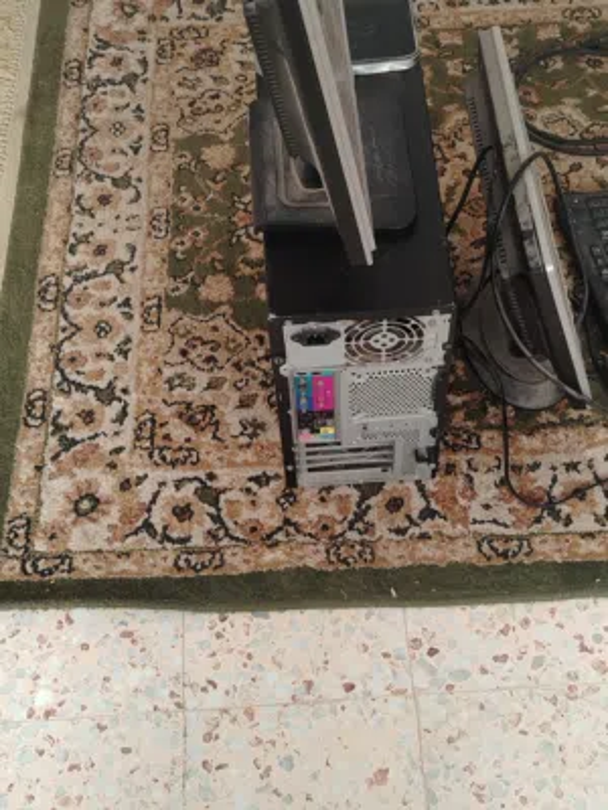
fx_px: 1101
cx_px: 304
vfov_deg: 40.4
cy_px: 405
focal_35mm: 47
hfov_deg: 30.9
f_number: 1.75
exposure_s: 1/50
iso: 481
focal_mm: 5.25
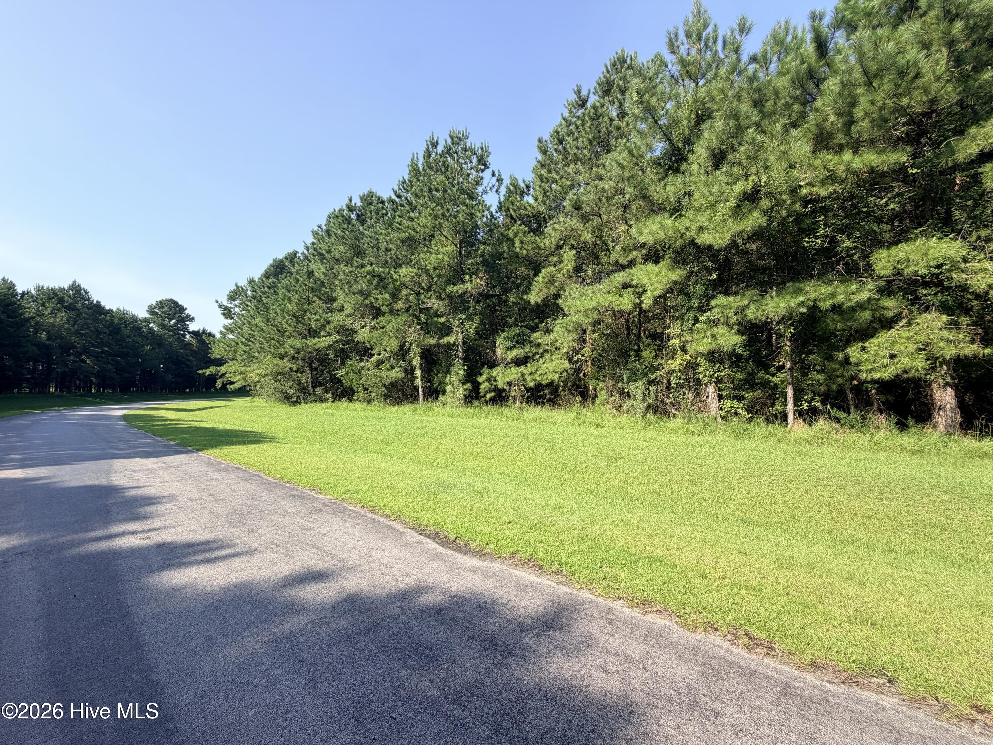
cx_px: 496
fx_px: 402
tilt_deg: +1.1
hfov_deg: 102.1
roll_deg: +0.0
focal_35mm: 14
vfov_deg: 85.7
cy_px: 372
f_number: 2.2
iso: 40
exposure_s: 1/770
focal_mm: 2.22
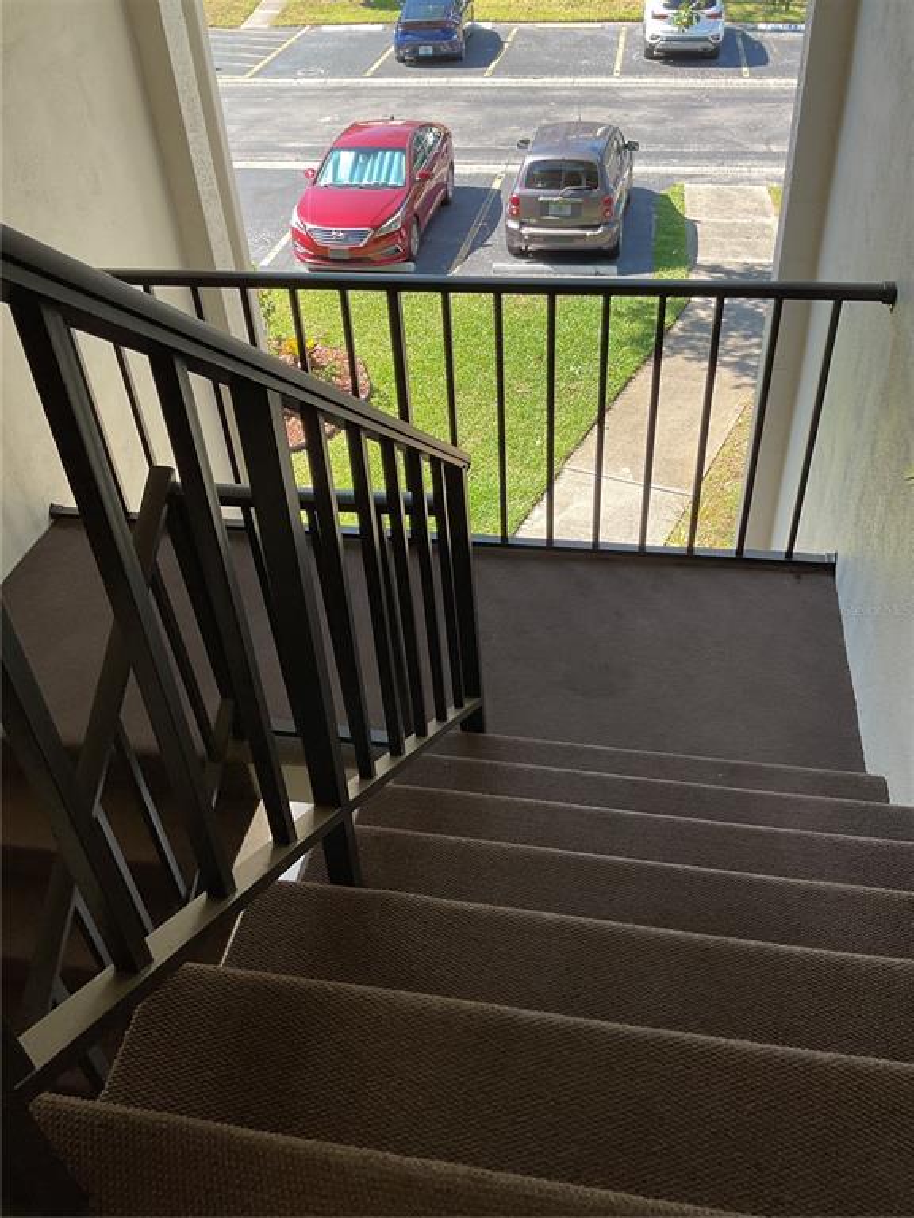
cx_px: 457
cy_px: 609
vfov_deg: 61.7
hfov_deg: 48.2
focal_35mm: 29
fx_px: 1021
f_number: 1.8
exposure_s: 1/135
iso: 16
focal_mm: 3
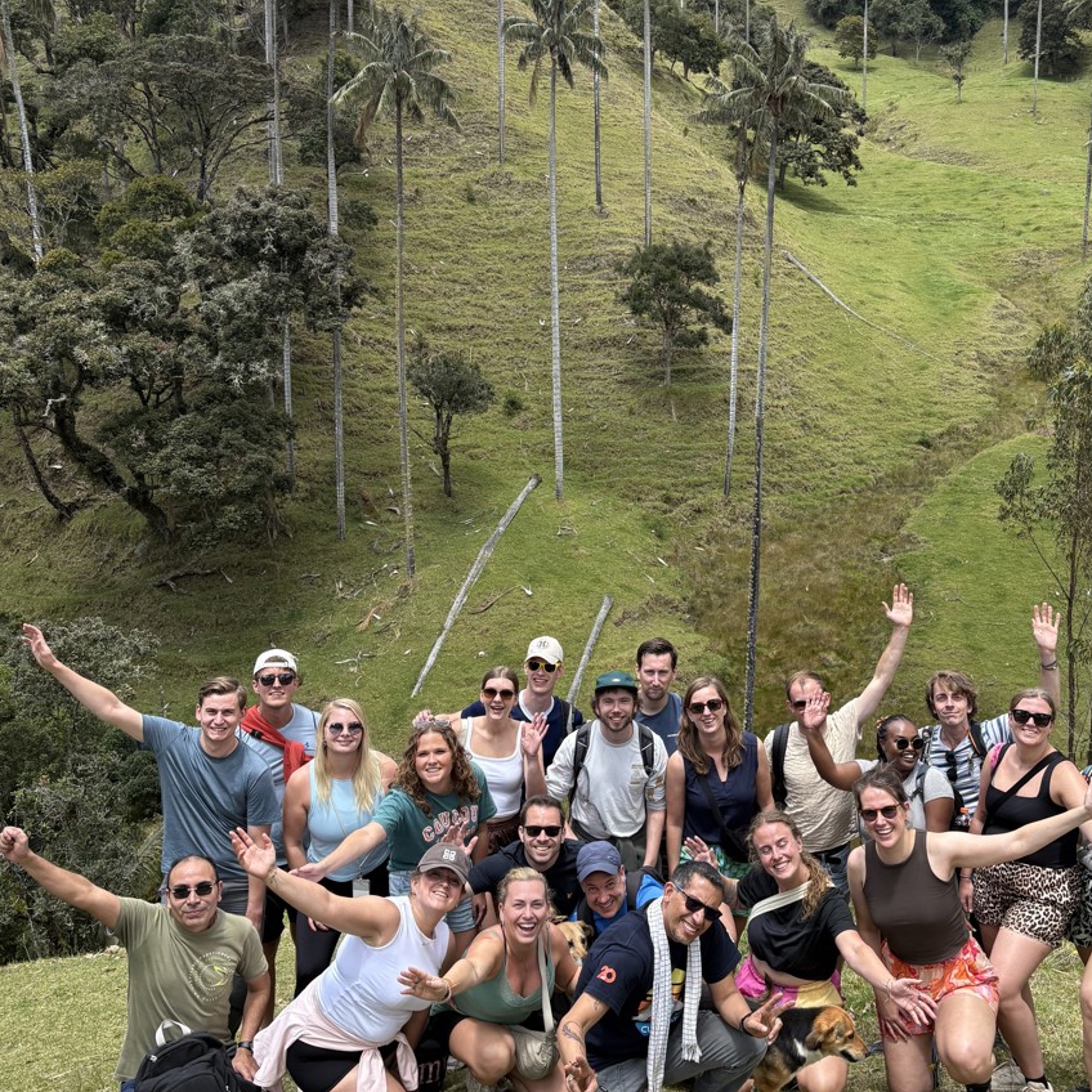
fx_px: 1321
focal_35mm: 37
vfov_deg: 44.9
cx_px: 625
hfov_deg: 44.8
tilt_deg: -7.1
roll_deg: +0.5
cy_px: 487
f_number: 1.6
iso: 64
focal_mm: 5.96
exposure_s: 1/2012
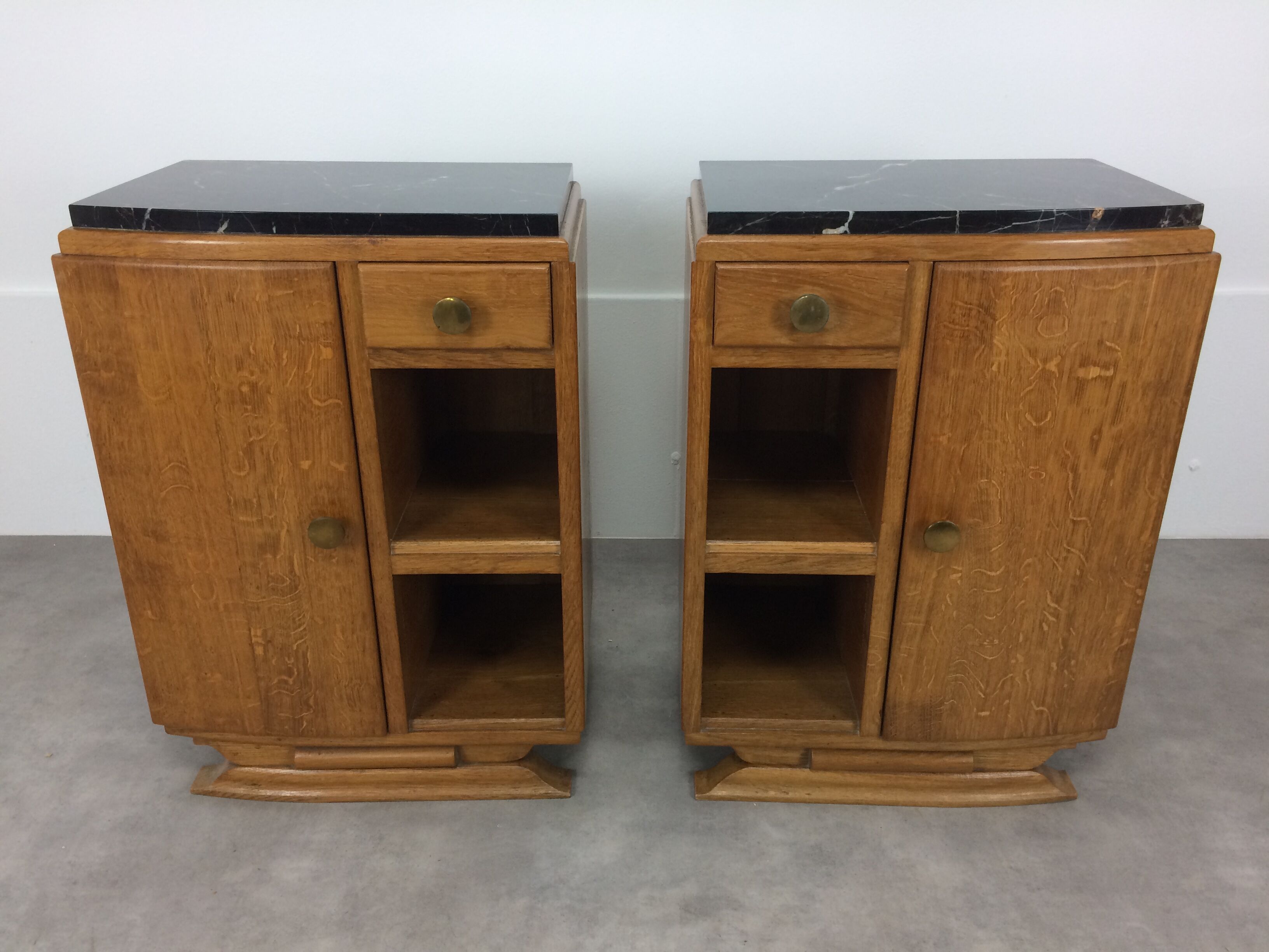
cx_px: 634
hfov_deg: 61.7
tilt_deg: -21.8
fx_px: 1063
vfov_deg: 48.2
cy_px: 476
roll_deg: -0.1
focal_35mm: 29
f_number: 2.2
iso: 50
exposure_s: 1/33
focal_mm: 4.15
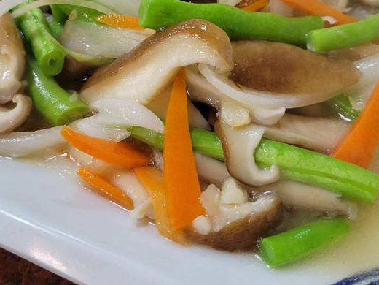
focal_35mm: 50
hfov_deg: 38.1
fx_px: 547
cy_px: 38
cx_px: 158
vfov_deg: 28.2
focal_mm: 5.4
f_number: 1.8
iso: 200
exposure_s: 1/40
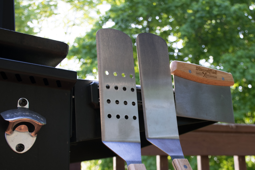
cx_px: 150
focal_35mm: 56
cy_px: 102
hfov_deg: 35.5
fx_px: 397
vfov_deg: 24.1
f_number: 5.6
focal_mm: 30
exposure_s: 1/125
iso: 400
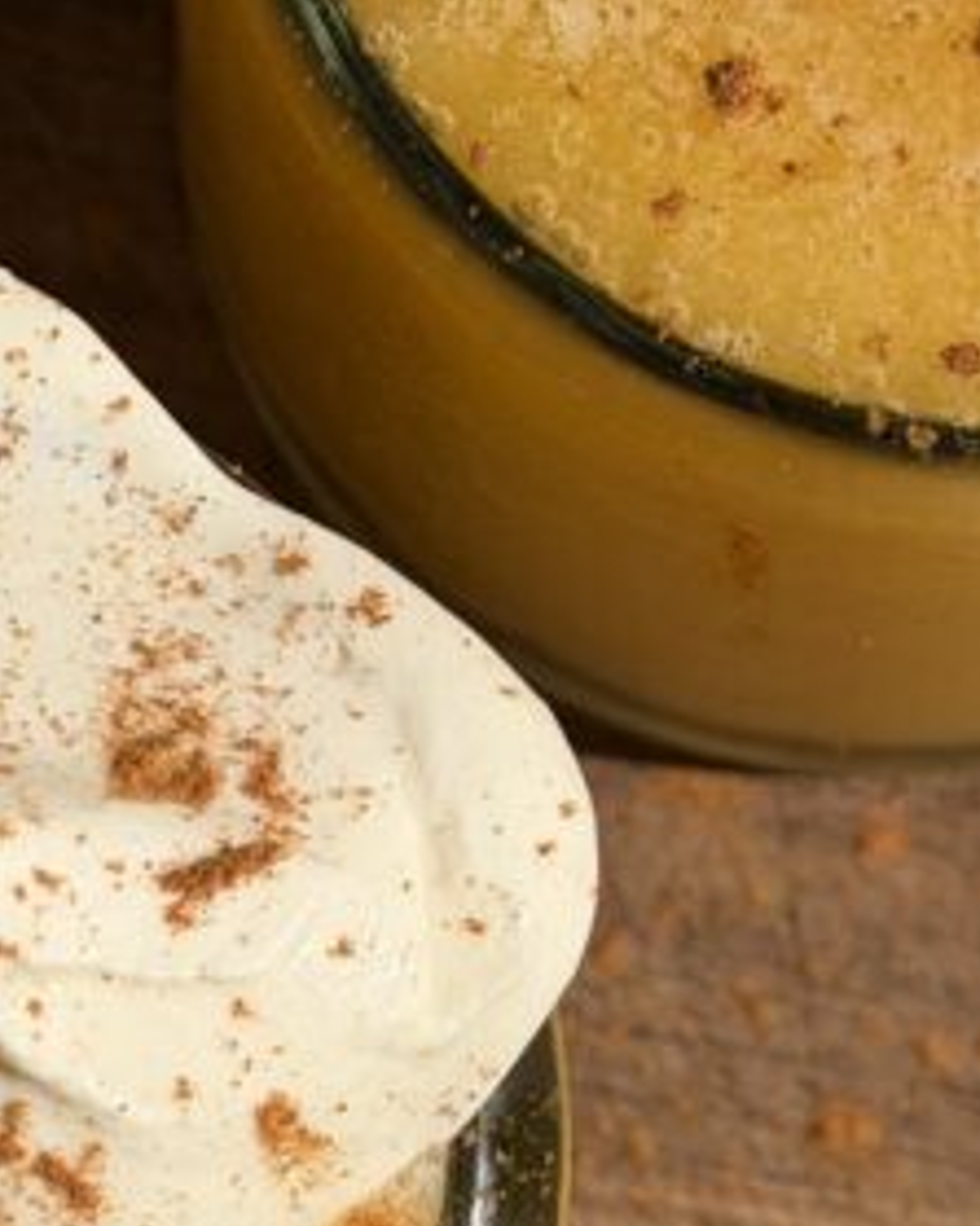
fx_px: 6239
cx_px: 136
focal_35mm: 172
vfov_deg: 11.2
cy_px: 202
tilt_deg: -76.7
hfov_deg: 9.0
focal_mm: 6.76
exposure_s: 1/9901
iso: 80
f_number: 1.78
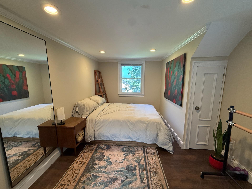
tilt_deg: -8.0
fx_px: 109
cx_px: 124
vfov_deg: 81.7
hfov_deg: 98.2
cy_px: 97
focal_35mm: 15
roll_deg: -0.5
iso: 250
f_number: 2.2
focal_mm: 2.22
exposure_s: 1/120
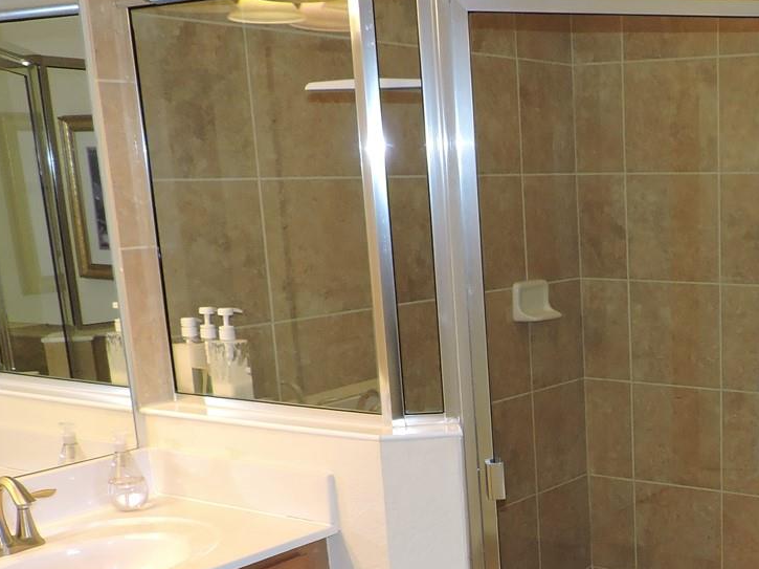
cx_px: 711
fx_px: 1162
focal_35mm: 53
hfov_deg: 33.8
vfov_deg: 26.8
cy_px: 485
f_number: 3
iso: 200
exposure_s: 1/30
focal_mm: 4.3
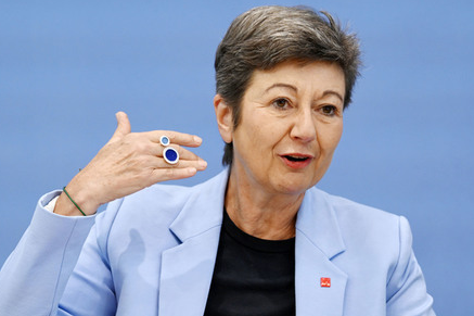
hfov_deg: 12.5
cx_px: 237
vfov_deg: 8.3
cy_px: 156
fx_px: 2172
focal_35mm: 165
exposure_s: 1/640
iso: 4000
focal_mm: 160
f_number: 7.1
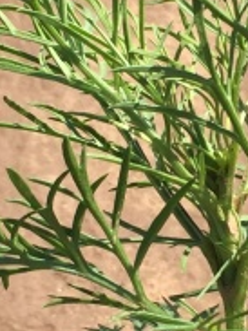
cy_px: 227
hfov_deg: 8.7
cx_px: 215
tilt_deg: -49.3
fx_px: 1616
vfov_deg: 11.7
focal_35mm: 169
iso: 32
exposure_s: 1/1276
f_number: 2.2
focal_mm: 4.15
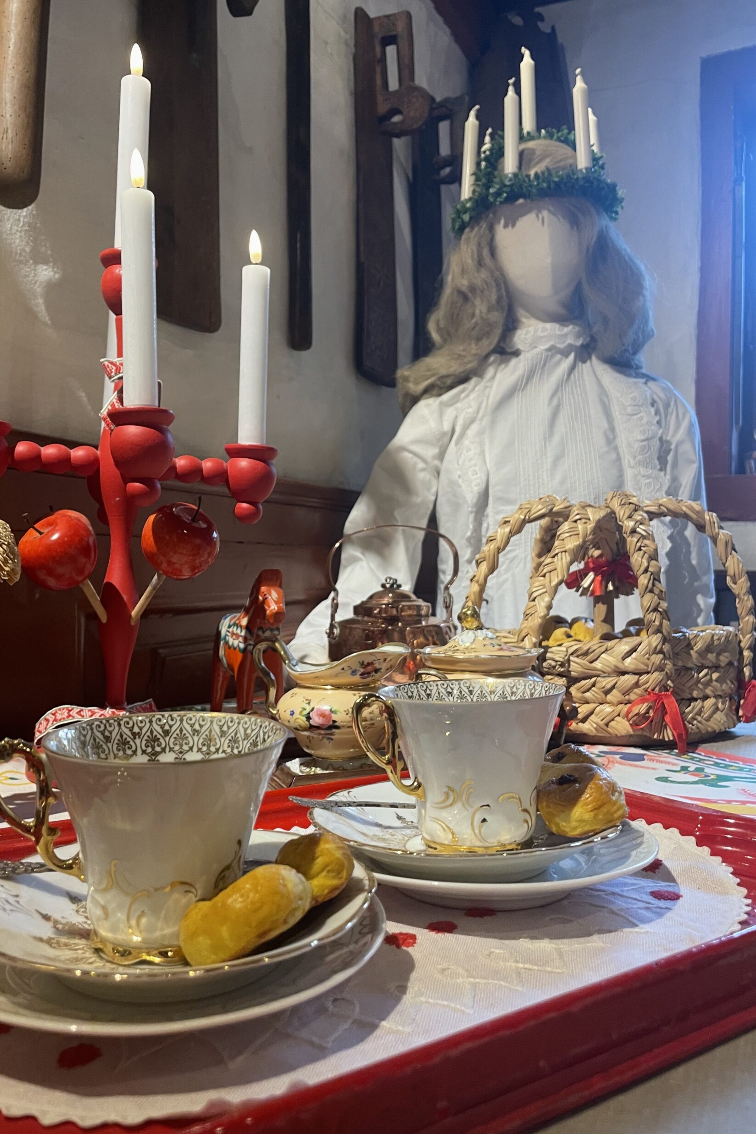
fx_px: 882
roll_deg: -0.1
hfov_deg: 46.3
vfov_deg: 65.5
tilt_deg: -0.6
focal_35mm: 28
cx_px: 338
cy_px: 559
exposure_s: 1/50
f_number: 1.6
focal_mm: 4.2
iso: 160
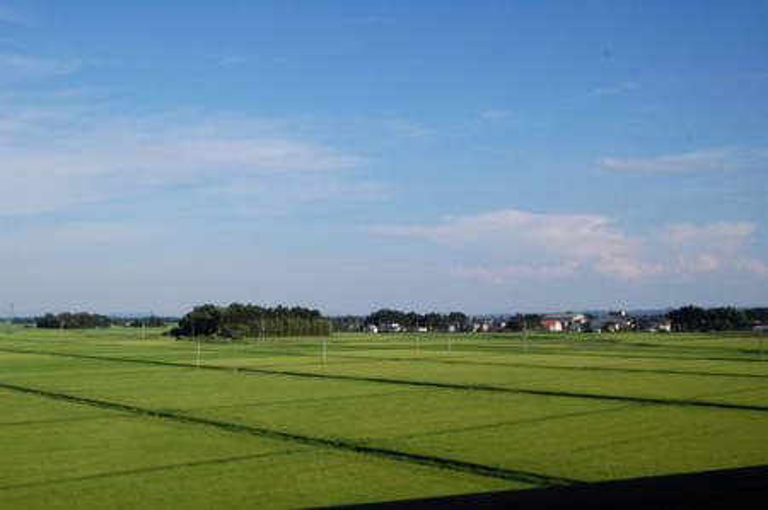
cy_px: 255
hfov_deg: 49.6
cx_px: 384
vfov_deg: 34.1
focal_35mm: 39
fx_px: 831
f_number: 10
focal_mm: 26
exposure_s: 1/250
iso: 200
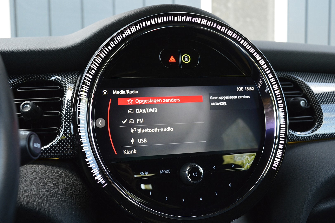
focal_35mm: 36
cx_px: 168
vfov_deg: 36.8
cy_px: 112
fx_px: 335
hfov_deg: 53.2
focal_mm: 24
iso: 800
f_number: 6.3
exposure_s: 1/60
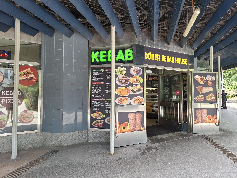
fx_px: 157
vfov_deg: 58.9
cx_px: 118
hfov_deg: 73.9
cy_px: 89
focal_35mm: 23
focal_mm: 5.54
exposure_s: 1/132
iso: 50
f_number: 1.8
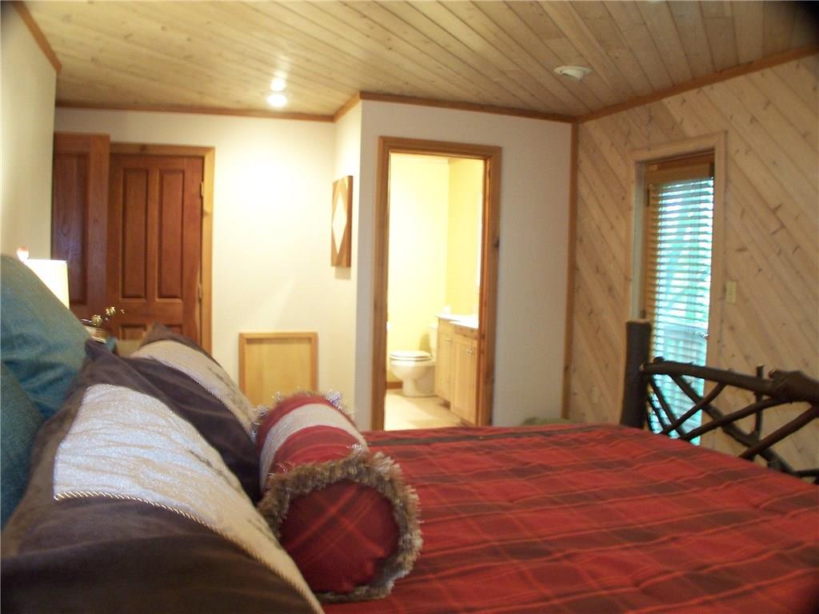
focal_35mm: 38
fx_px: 899
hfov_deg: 49.0
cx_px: 410
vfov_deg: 37.7
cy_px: 307
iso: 140
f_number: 2.8
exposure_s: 1/3
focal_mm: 6.3
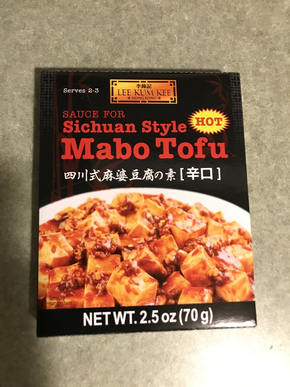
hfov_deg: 49.7
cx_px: 145
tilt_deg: -82.5
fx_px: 313
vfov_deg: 63.4
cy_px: 194
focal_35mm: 28
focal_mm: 3.99
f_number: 1.8
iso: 100
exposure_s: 1/15
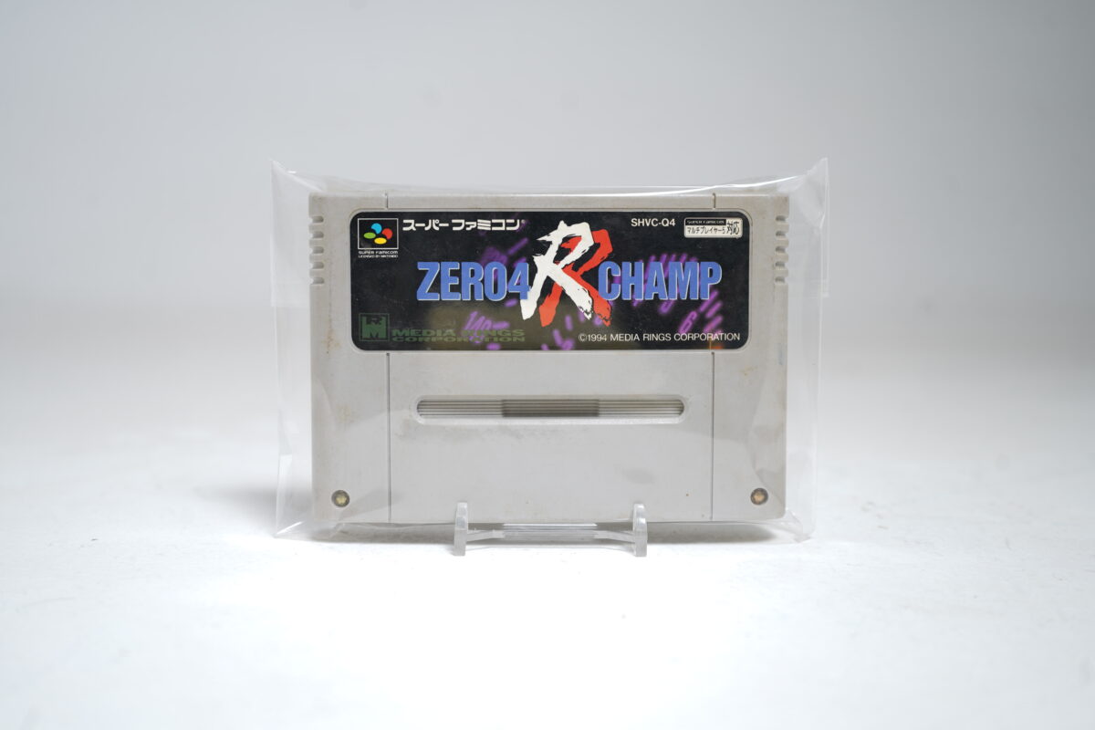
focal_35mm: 41
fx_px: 1247
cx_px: 548
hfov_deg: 47.4
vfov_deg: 32.6
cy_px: 365
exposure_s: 1/4
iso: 64
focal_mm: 41
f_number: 5
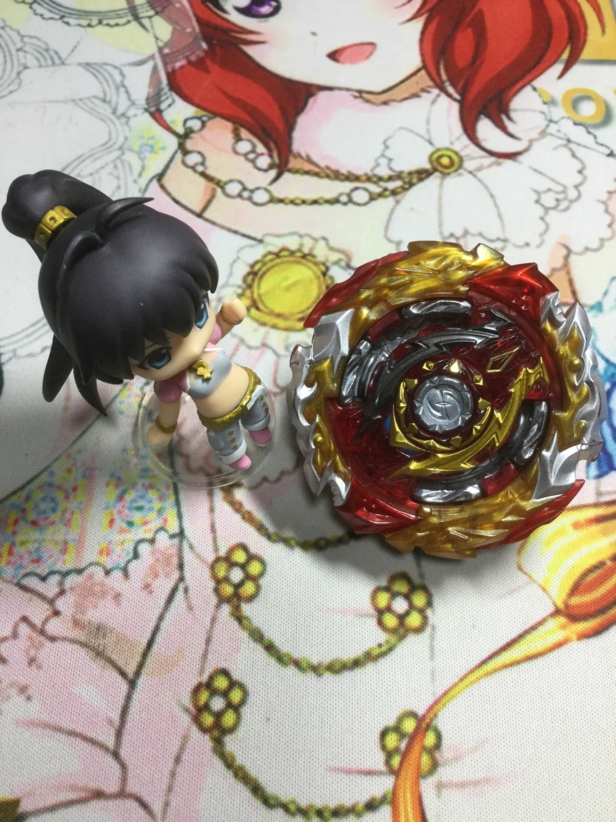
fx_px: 736
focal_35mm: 31
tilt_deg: -63.0
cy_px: 411
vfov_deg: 58.4
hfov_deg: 45.4
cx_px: 308
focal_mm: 3.3
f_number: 2.4
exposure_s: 1/30
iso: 40
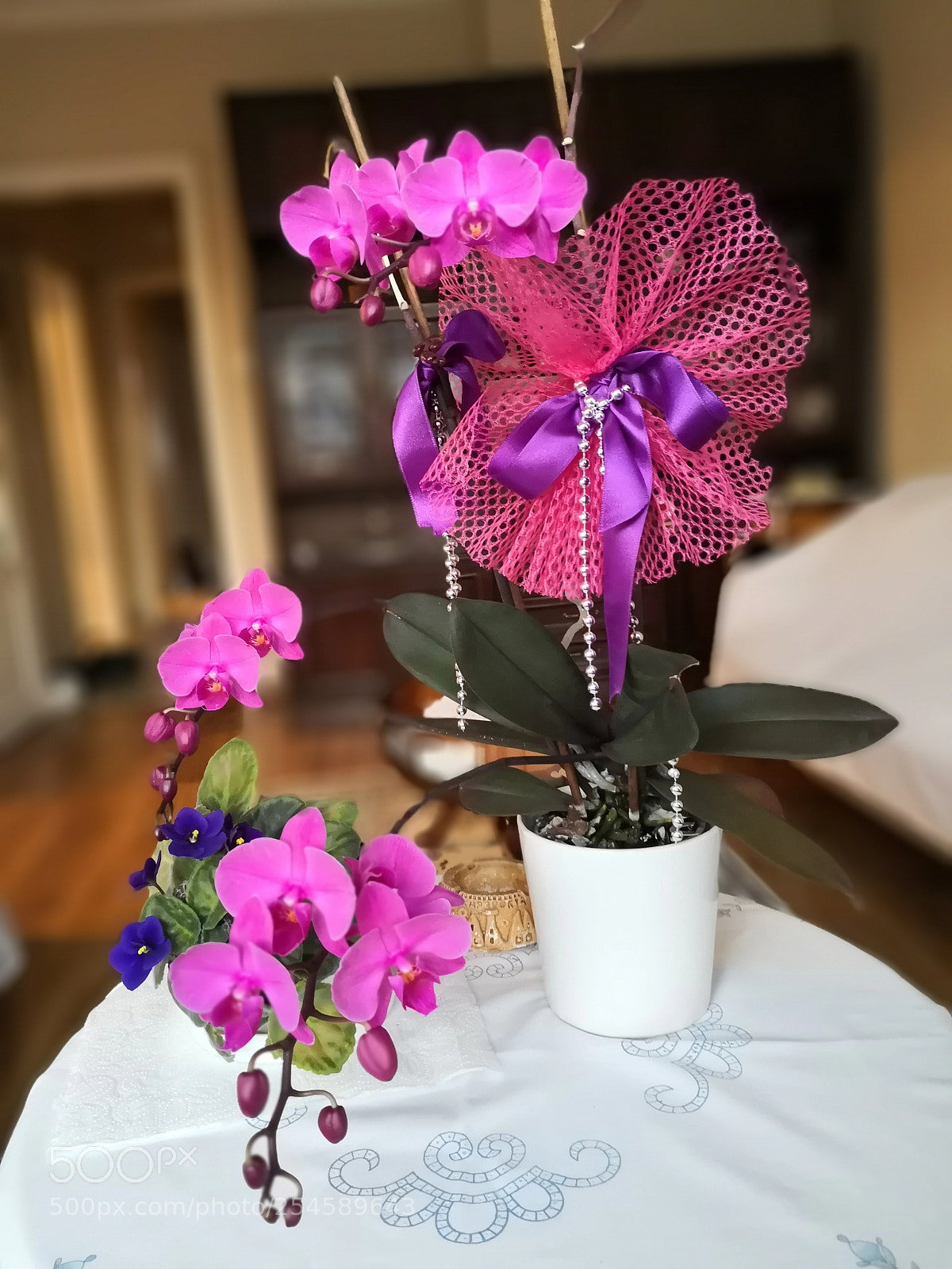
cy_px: 634
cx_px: 476
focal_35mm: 27
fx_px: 990
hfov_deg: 51.4
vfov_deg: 65.3
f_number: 3.2
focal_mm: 3.95
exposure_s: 1/20
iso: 500
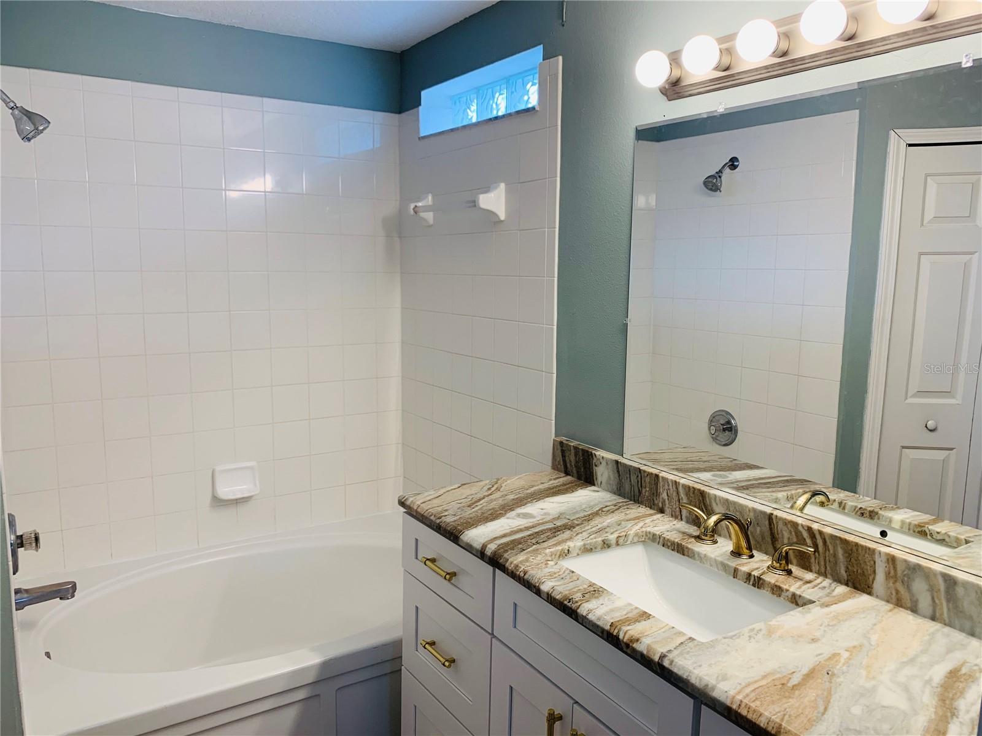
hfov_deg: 67.3
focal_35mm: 26
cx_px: 491
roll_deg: -1.3
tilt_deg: -8.4
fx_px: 738
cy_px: 368
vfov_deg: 53.1
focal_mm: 4.25
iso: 50
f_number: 1.8
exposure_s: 1/60
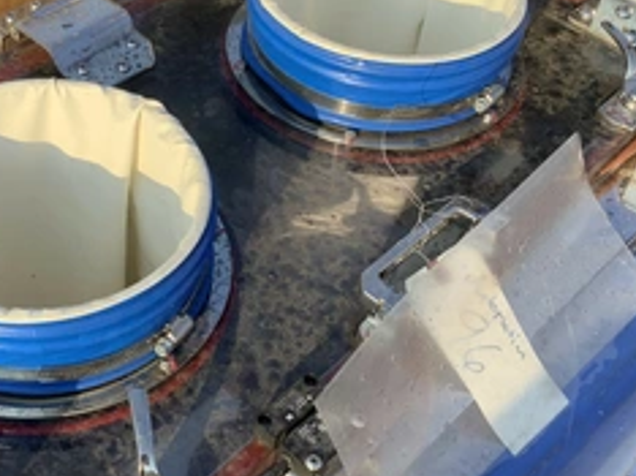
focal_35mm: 53
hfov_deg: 35.7
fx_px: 973
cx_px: 198
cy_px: 245
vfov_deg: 27.5
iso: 25
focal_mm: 3.3
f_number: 2.4
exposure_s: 1/582
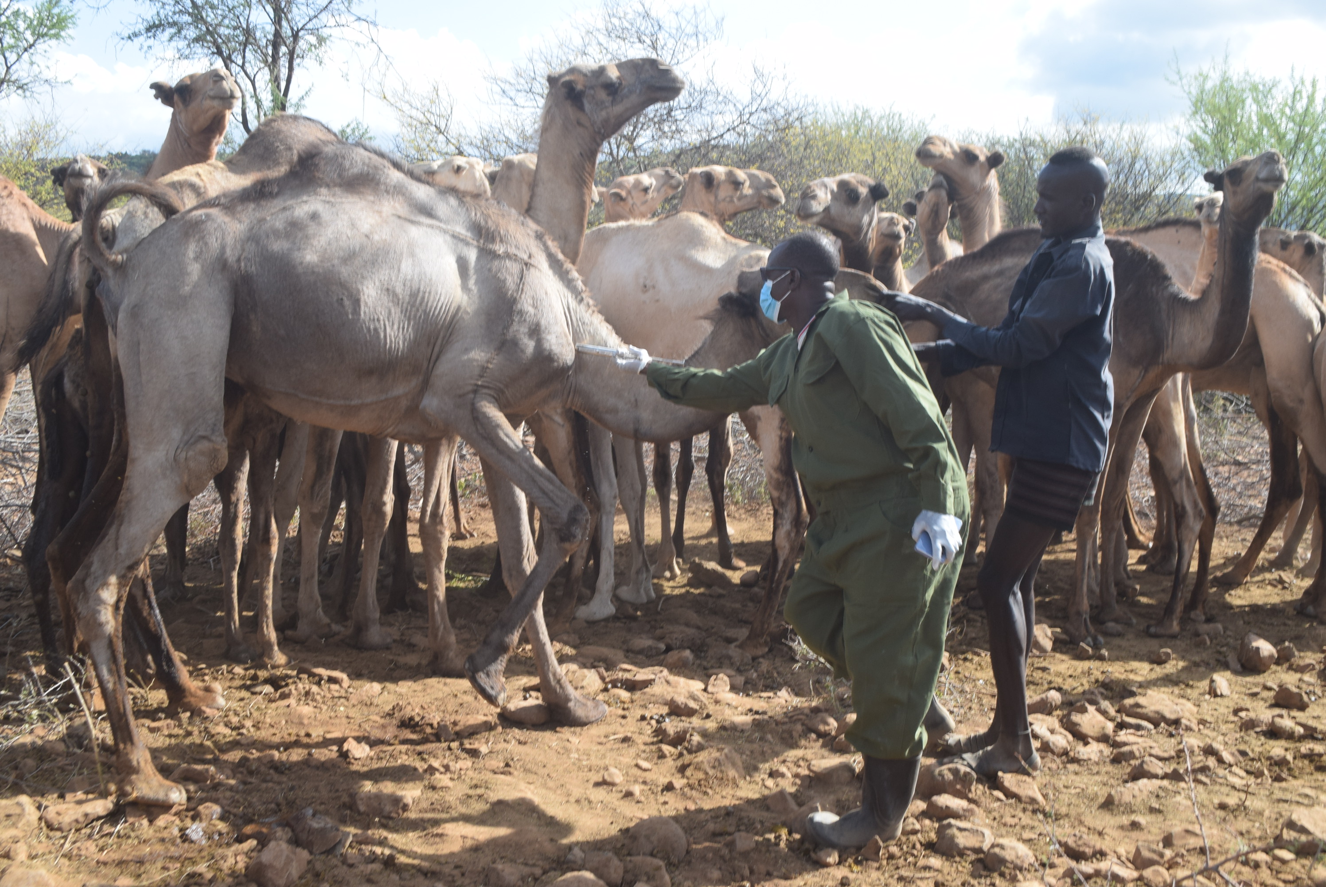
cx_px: 663
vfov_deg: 34.3
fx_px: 1438
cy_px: 444
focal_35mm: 39
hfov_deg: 49.5
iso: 360
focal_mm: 26
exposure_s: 1/250
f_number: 8
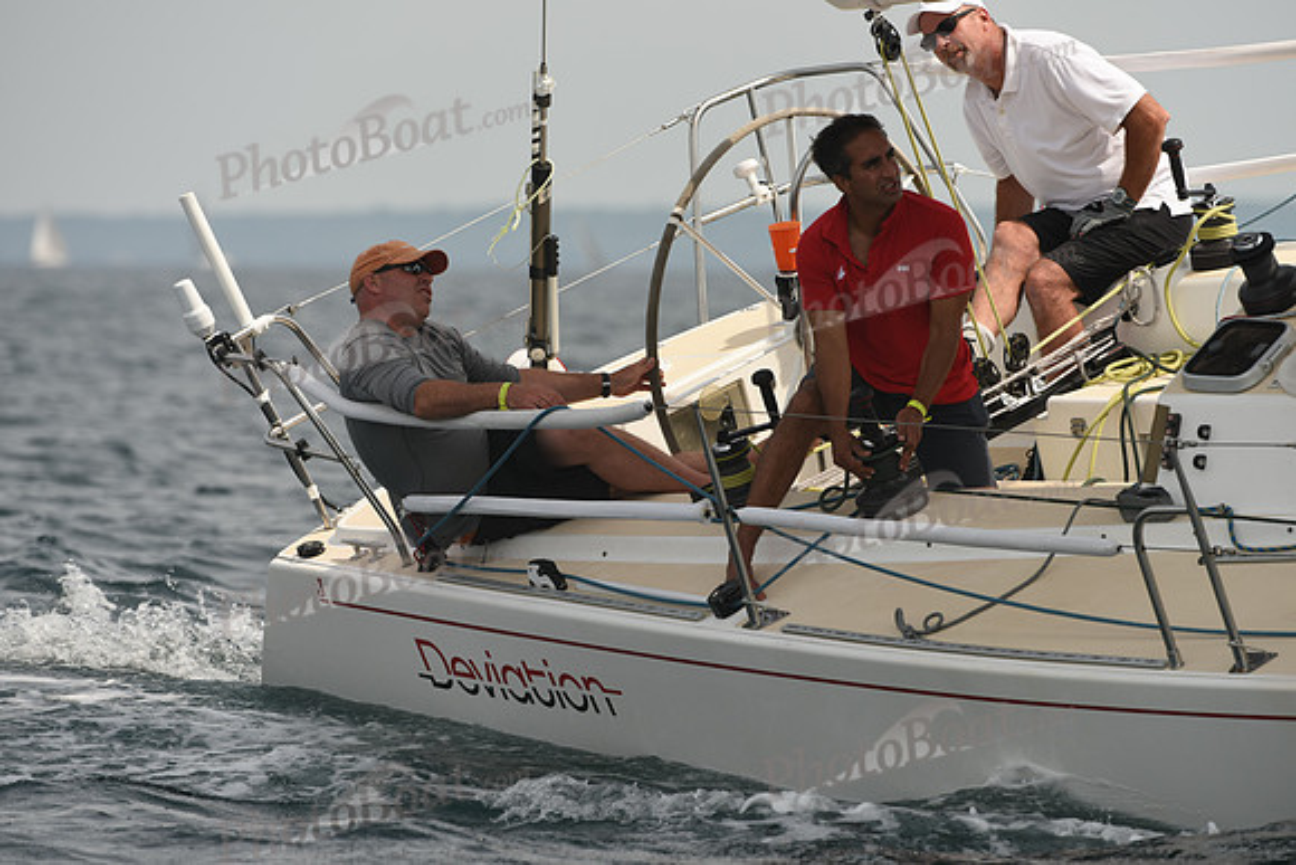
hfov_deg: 5.4
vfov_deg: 3.6
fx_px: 13683
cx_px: 648
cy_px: 432
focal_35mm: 380
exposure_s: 1/800
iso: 250
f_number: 6.3
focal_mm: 380
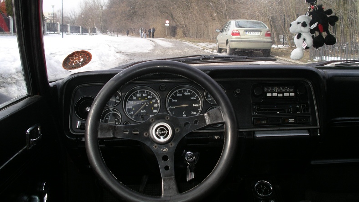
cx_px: 182
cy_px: 79
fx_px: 390
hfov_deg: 49.4
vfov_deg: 28.9
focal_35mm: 41
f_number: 3.5
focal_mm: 7.8
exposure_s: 1/266
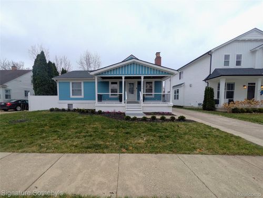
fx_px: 106
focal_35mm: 14
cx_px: 132
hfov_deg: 102.0
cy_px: 99
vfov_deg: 85.8
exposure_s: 1/758
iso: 50
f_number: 2.2
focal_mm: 1.83
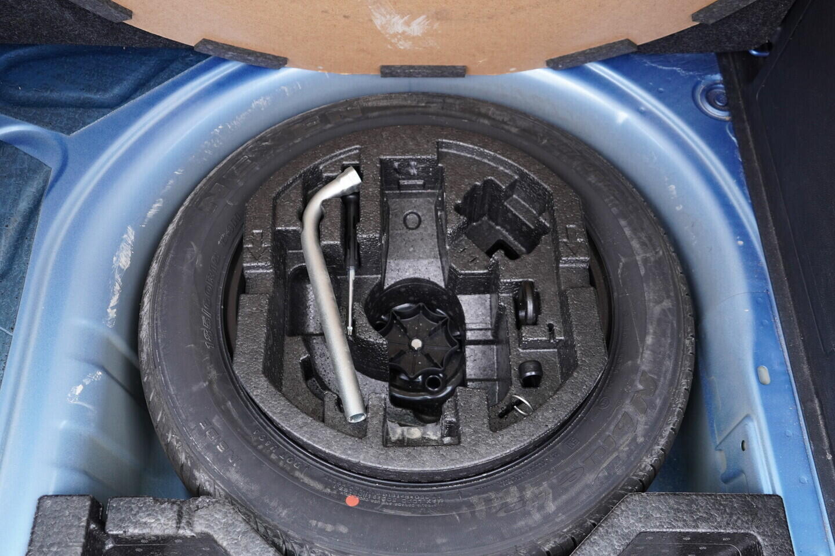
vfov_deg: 36.9
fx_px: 835
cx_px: 418
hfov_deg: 53.1
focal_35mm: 36
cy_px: 278
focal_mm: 24
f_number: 2.8
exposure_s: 1/40
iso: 500
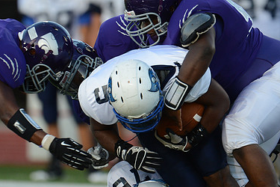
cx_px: 99
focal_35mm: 851
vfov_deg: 1.6
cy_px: 108
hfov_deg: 2.4
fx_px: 6618
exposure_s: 1/1000
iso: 800
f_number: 4
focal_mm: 550
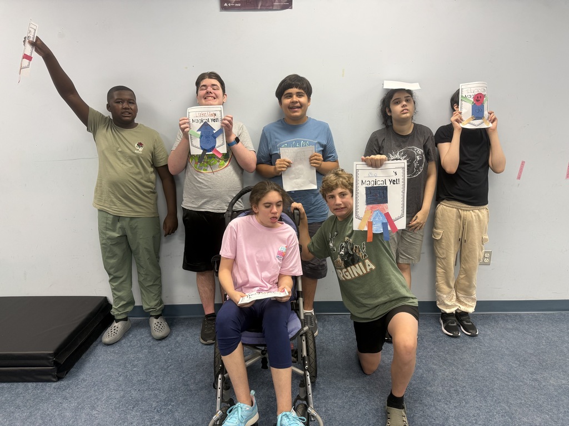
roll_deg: +0.2
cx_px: 284
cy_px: 213
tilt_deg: -13.3
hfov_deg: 71.6
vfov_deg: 56.8
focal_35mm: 24
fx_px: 394
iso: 125
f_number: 1.78
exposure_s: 1/60
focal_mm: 6.76
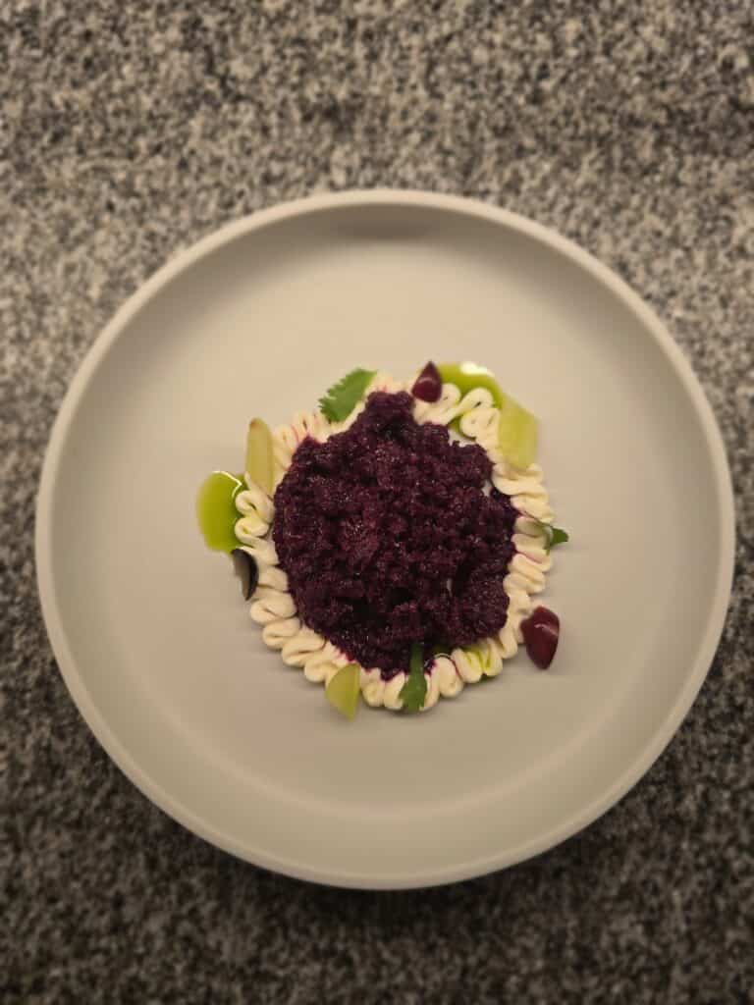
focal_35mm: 23
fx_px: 668
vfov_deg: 73.9
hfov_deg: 58.9
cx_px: 377
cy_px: 502
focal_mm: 6.3
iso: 80
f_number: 1.7
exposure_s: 1/50
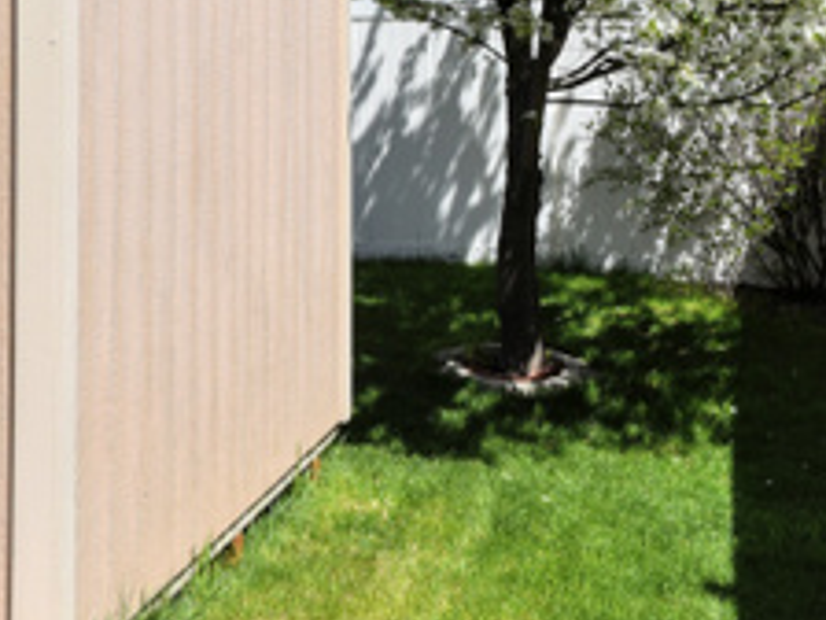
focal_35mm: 66
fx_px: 1575
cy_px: -61
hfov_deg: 25.8
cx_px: -206
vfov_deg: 21.2
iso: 200
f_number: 10
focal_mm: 24
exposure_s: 1/400
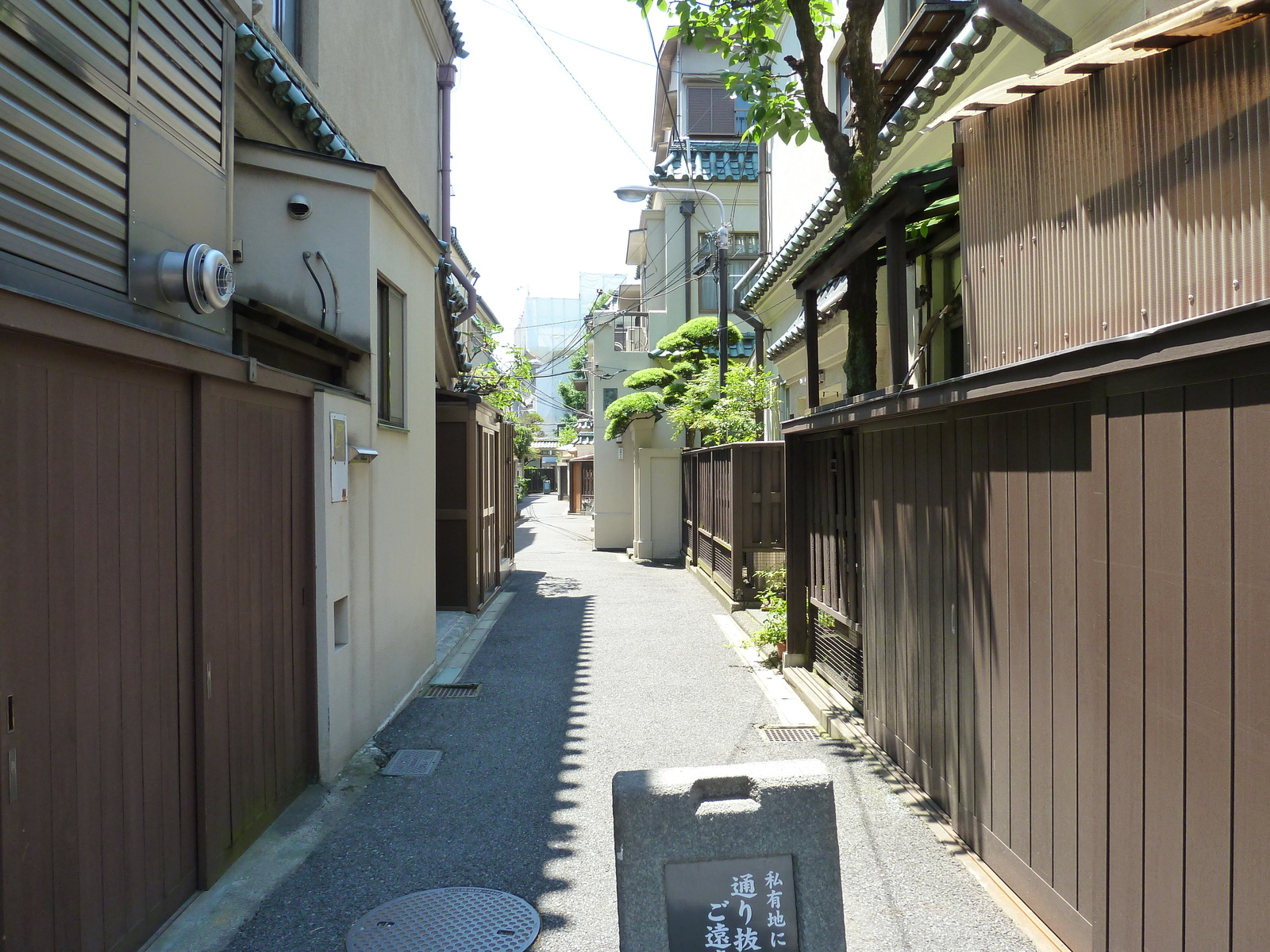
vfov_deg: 54.9
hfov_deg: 69.4
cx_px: 635
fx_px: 917
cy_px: 476
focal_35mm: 25
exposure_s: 1/125
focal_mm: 4.1
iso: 125
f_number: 4
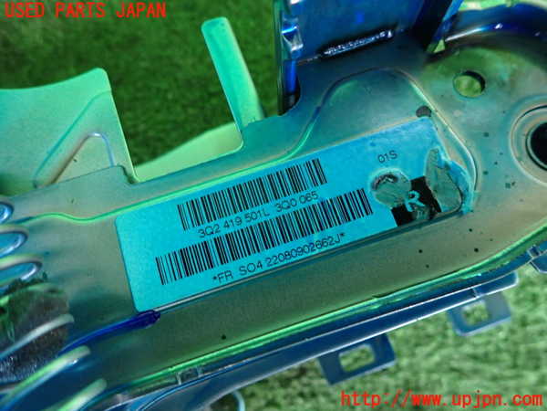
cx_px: 274
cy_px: 206
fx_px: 395
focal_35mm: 25
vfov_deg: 54.9
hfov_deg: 69.4
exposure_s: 1/30
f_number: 2
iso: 500
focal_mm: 4.5
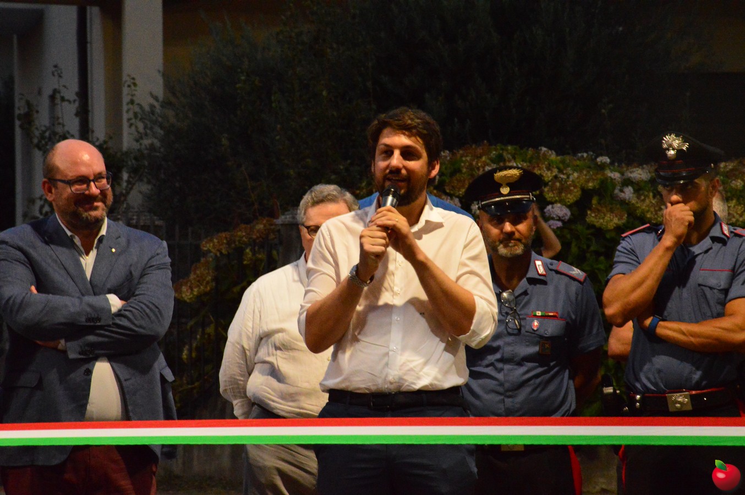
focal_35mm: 158
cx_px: 372
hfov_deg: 13.1
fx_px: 3256
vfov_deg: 8.7
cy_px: 248
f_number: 11
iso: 6400
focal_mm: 105
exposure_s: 1/60
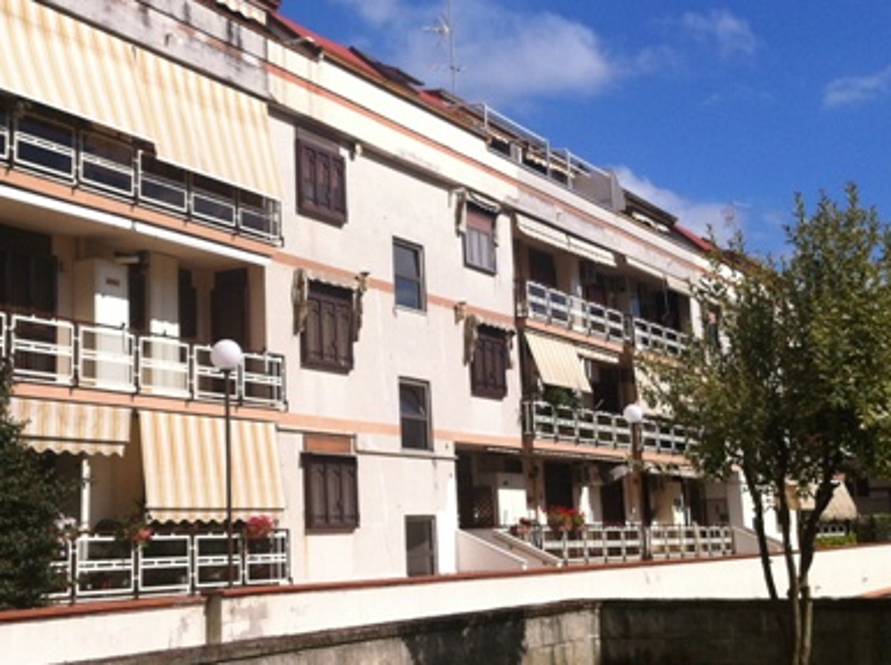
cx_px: 300
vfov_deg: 25.1
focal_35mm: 58
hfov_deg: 33.0
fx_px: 1490
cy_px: 238
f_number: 2.8
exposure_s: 1/2742
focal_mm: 3.85
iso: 80
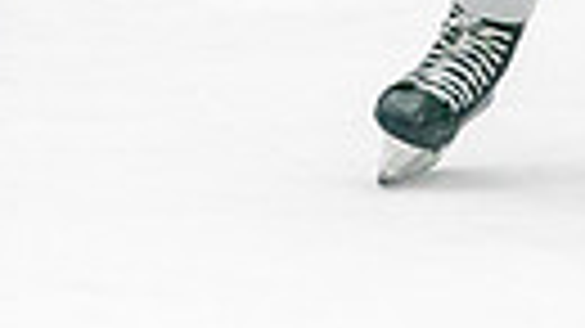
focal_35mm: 798
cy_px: -253
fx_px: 12373
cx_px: 1032
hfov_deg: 2.7
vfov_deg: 1.5
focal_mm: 85
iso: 3200
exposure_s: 1/1250
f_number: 2.8
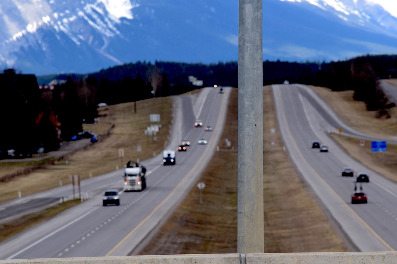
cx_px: 198
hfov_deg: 6.8
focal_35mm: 301
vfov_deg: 4.6
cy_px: 132
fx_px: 3318
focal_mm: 200
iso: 400
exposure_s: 1/500
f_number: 11
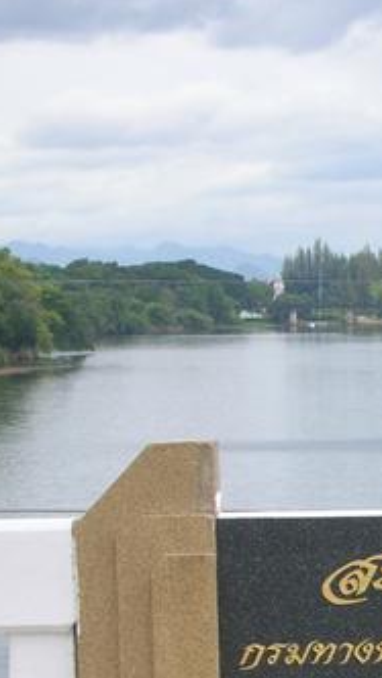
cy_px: 603
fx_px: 3868
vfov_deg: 10.0
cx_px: 609
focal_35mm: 215
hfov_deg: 5.6
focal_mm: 13.7
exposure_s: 1/302
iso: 50
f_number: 4.2
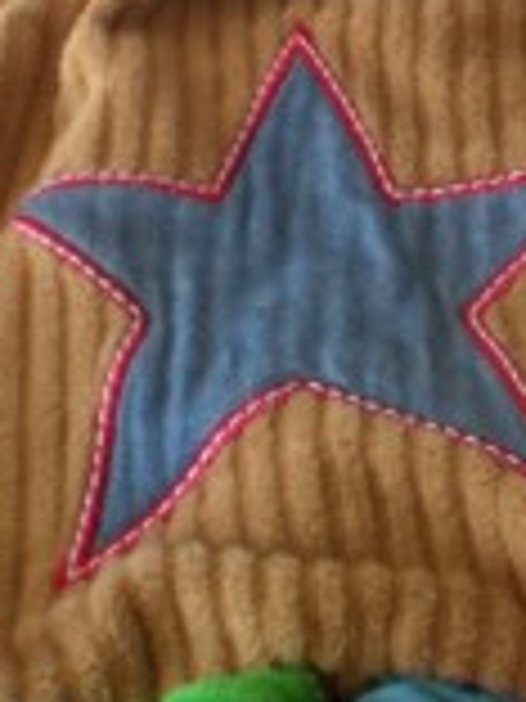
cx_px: 378
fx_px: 2573
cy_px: 32
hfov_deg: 11.6
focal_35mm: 127
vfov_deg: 15.3
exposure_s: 1/58.3
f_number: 3.1
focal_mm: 6.3
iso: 69
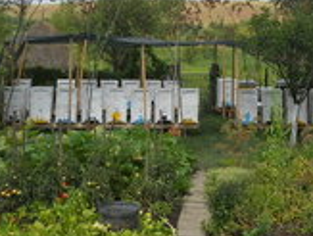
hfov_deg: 21.8
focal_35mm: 88
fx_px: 797
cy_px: 51
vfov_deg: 16.7
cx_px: 263
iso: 80
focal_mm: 6.72
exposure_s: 1/400
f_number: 5.5
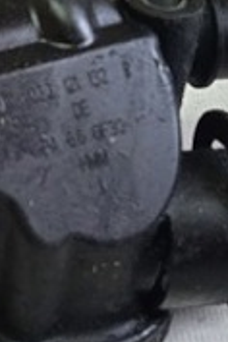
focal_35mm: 105
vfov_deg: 19.4
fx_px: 997
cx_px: -93
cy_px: 150
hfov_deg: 12.5
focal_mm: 3.43
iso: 255
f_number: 2.2
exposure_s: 1/33.3
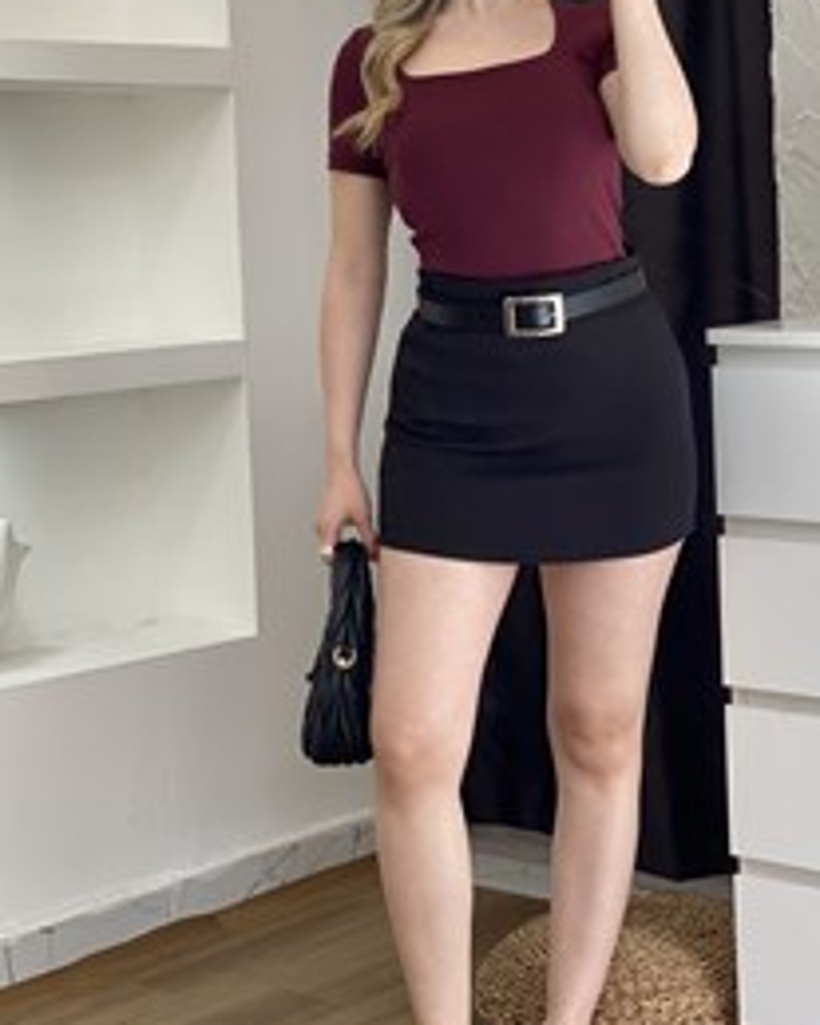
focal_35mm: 81
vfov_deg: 23.6
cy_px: 445
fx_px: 2459
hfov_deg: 18.9
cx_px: 487
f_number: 2
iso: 32
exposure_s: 1/100
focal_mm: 6
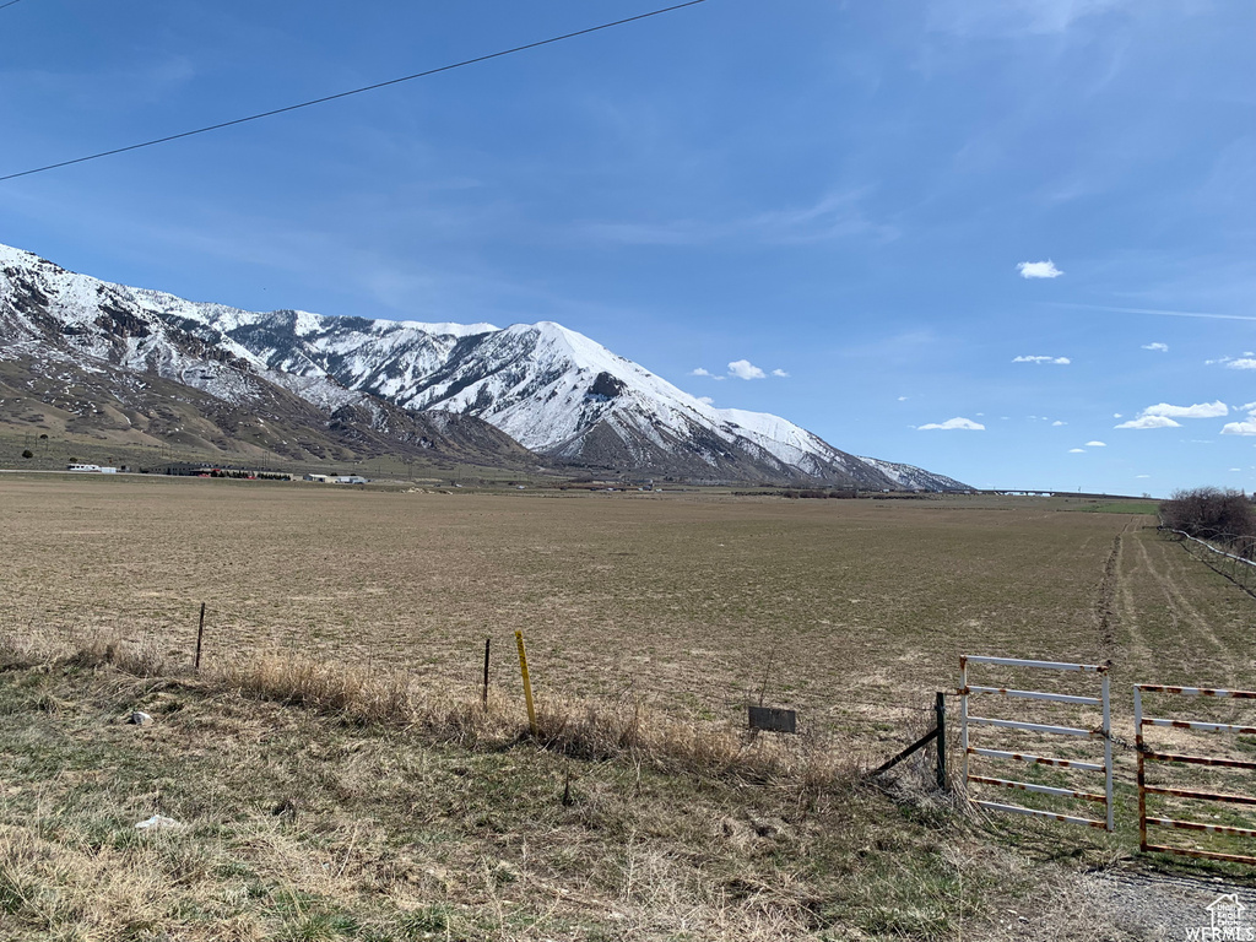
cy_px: 471
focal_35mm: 26
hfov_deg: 67.3
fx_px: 943
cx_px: 628
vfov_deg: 53.1
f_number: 1.8
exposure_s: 1/3937
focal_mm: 4.25
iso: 25
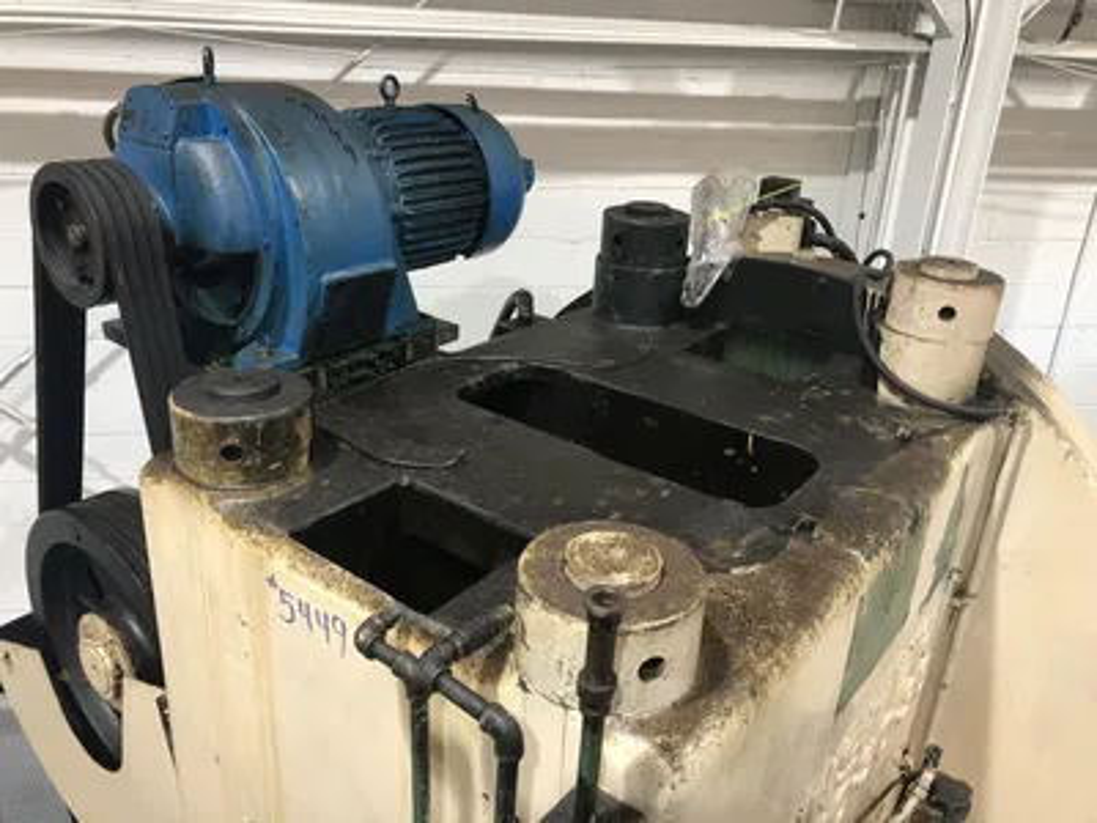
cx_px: 548
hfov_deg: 63.4
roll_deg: -2.5
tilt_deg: -23.2
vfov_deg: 49.7
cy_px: 412
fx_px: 887
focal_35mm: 28
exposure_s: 1/24
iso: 40
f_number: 1.8
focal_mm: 4
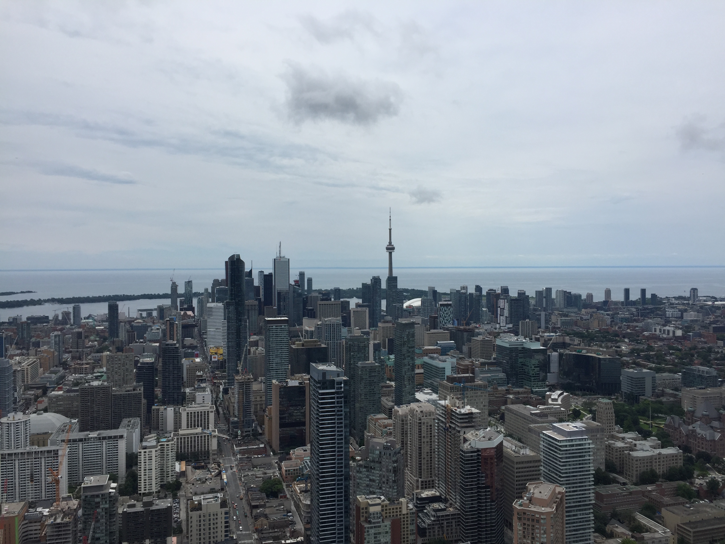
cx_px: 362
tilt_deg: -0.4
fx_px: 607
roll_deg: -0.1
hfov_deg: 61.7
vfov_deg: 48.2
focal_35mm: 29
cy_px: 272
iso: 32
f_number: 2.2
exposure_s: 1/3597
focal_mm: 4.15
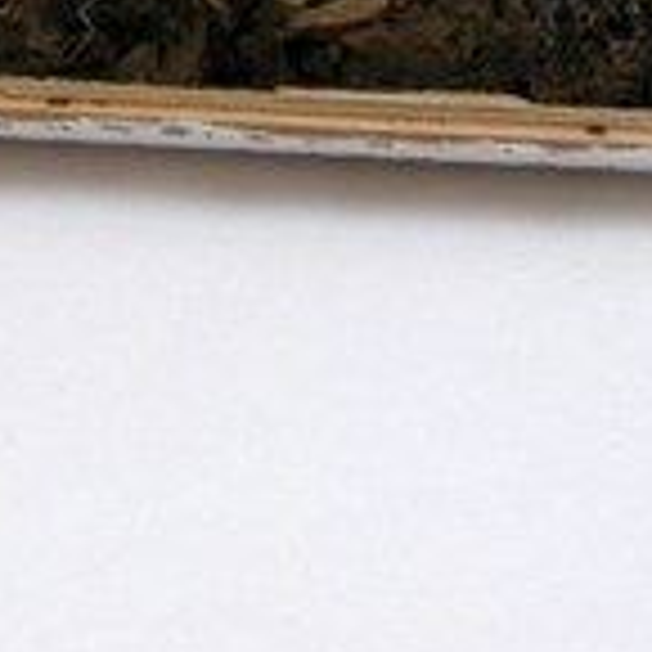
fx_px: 3644
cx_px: -373
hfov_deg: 9.9
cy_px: -200
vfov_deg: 10.0
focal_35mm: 171
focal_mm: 7.5
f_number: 3.4
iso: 64
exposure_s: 1/73.1
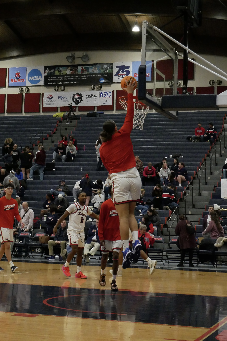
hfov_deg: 21.6
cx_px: 123
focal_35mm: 63
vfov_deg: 31.9
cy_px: 171
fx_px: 596
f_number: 5
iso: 6400
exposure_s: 1/500
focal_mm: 30
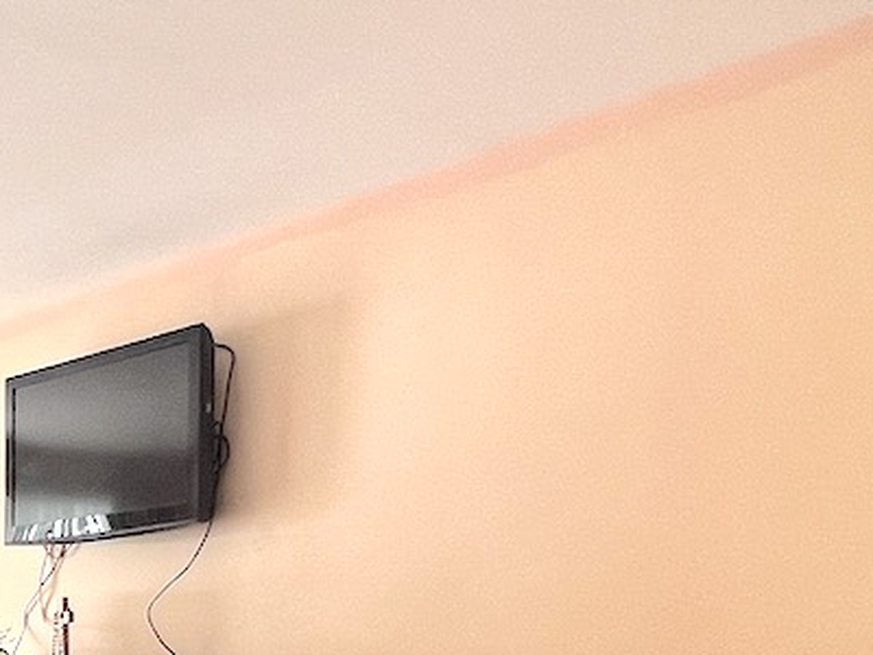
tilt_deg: -3.7
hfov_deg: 32.1
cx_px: -109
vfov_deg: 25.2
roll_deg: -0.1
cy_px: 788
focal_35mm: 52
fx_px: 1311
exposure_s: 1/99
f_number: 1.8
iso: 80
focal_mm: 1.57
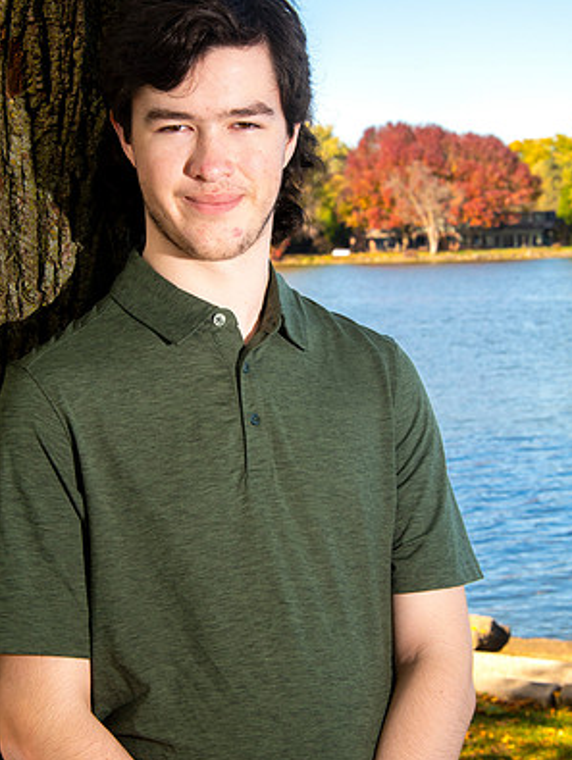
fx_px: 2046
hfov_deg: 15.9
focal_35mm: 93
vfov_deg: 21.1
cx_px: 287
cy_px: 337
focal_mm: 85
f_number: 14
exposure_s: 1/160
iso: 800
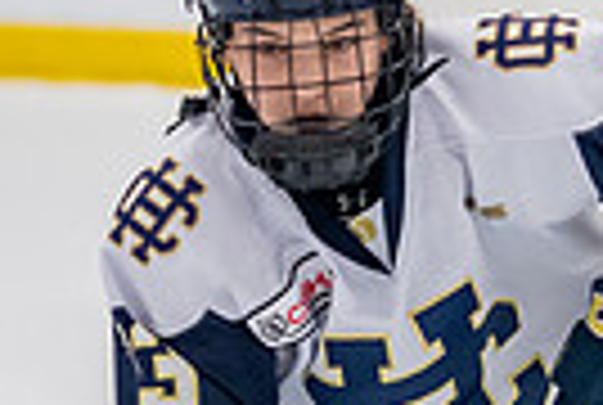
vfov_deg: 1.9
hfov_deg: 2.8
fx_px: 12490
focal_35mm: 744
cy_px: 496
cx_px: 167
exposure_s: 1/640
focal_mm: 110
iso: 2000
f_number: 3.2
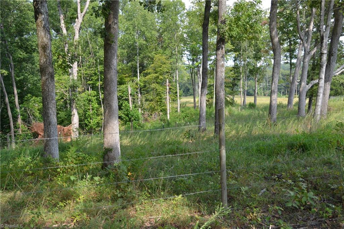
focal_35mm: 42
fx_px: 401
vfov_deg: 31.9
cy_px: 114
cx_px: 172
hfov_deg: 46.4
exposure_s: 1/160
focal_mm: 28
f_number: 6.3
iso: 100
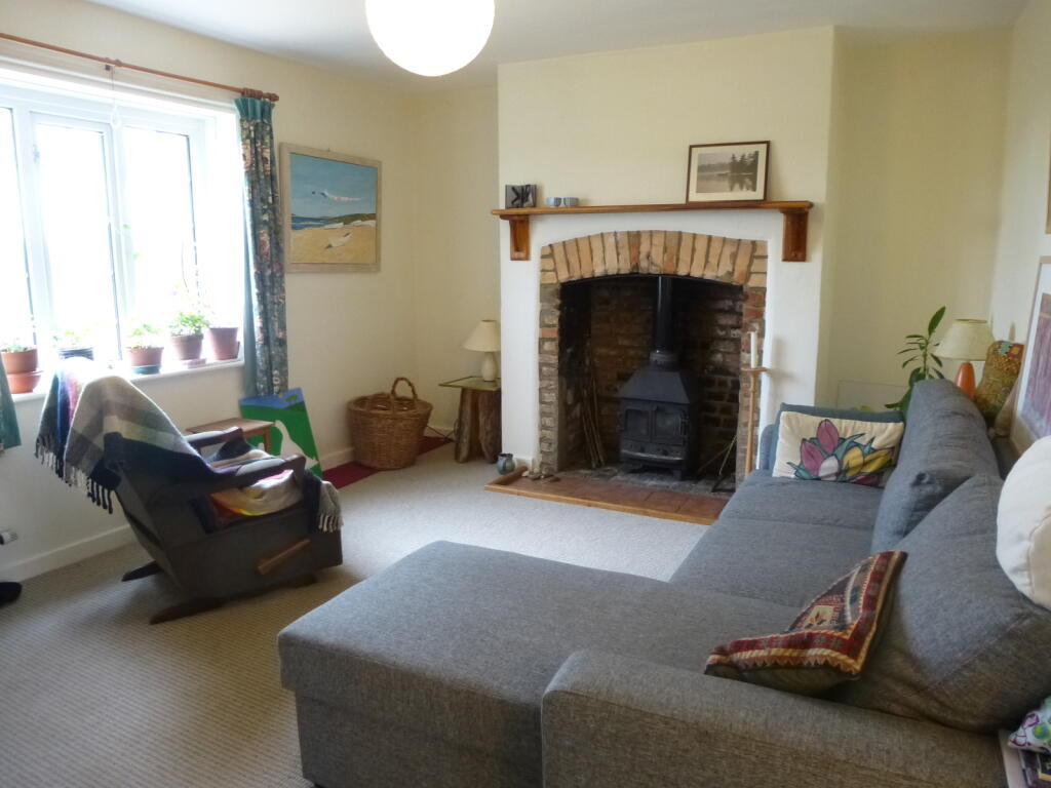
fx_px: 729
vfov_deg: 56.8
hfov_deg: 71.6
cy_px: 394
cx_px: 526
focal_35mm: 24
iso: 400
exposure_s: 1/8
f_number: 3.3
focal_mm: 4.3
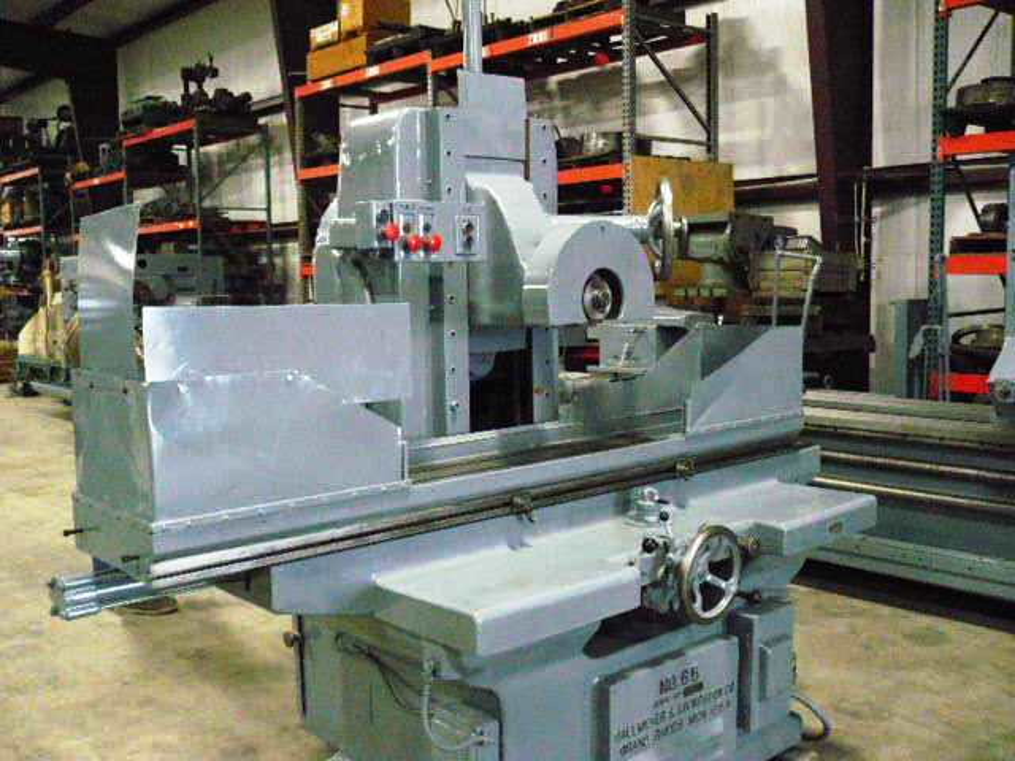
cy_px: 380
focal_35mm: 35
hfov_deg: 52.6
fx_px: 1026
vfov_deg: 40.7
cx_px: 508
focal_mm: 5.8
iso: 800
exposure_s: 1/20
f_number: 2.8
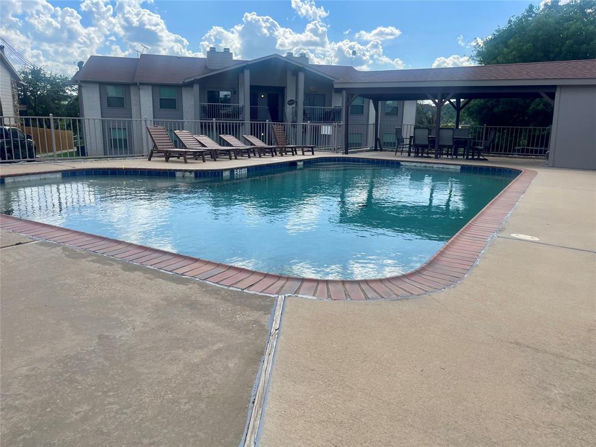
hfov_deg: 69.4
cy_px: 224
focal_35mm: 25
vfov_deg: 54.9
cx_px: 298
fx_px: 430
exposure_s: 1/2488
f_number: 1.6
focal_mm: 5.1
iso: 32
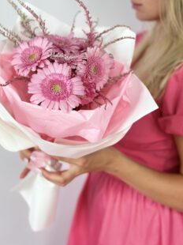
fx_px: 438
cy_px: 107
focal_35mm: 62
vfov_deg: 31.2
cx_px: 68
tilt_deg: -15.6
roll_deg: -1.6
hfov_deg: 23.6
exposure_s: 1/187
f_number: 1.78
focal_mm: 6.86
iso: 80
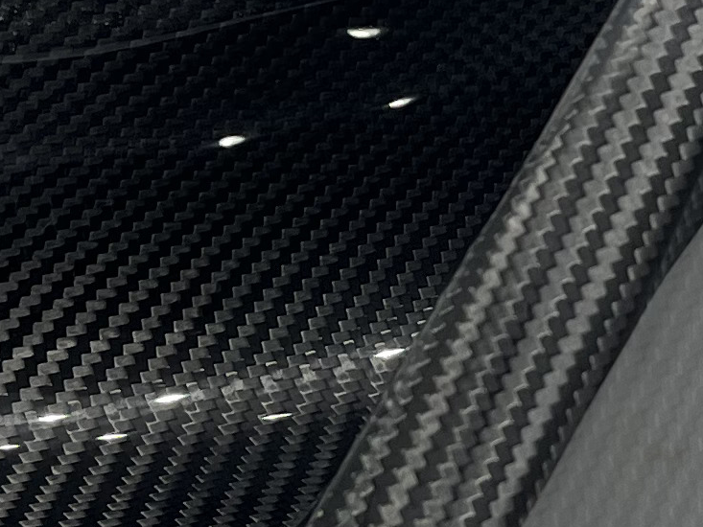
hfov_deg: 13.6
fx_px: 2905
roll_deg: -0.6
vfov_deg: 10.3
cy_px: 110
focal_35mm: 143
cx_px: 674
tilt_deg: -21.6
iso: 50
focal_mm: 5.1
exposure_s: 1/100
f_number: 1.6
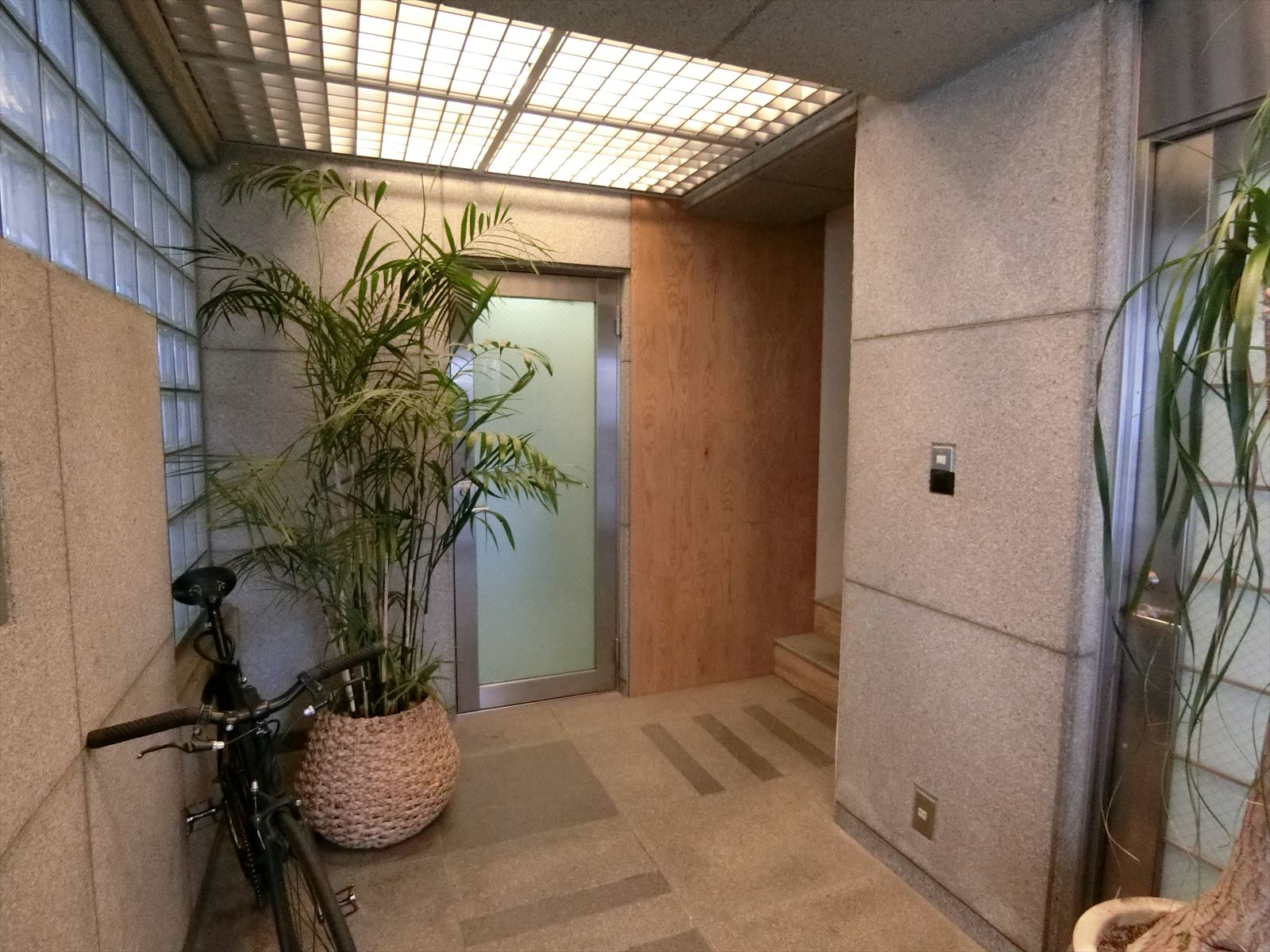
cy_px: 476
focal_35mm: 19
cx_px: 635
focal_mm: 4.06
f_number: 2.7
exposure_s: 1/320
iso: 1600
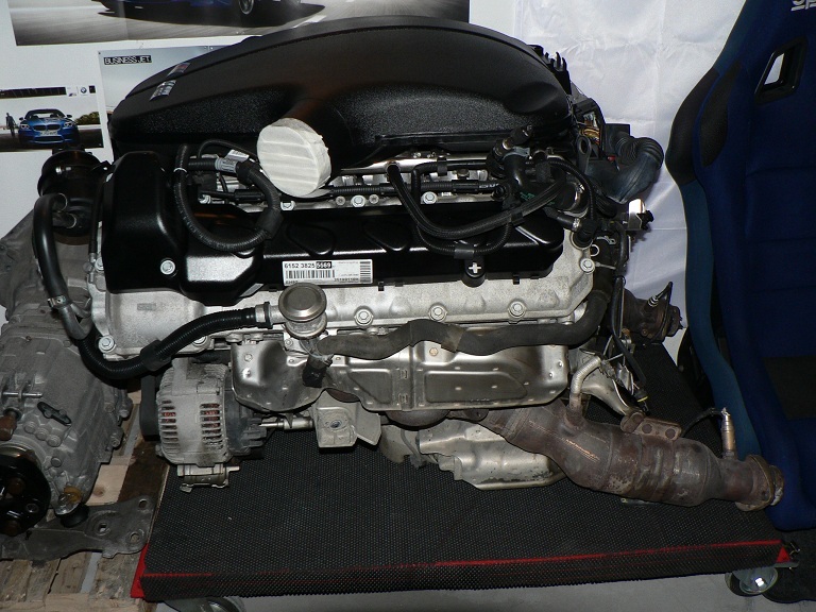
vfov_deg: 39.7
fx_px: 849
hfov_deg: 51.4
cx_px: 408
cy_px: 306
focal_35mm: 36
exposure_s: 1/60
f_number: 2.8
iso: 100
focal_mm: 6
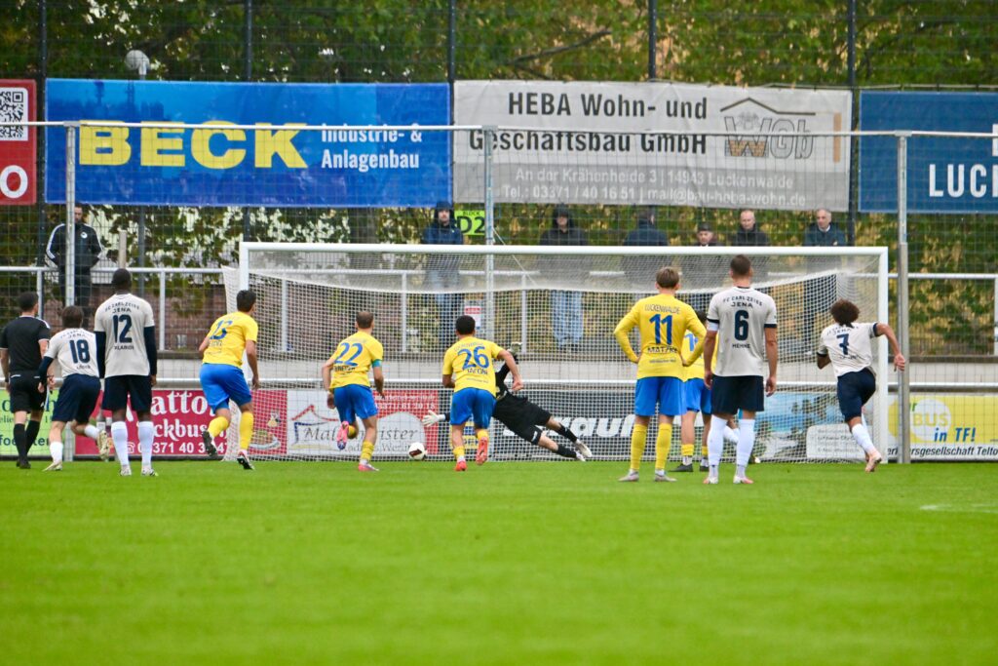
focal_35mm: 340
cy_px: 333
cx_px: 499
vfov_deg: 4.0
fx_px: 9426
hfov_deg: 6.1
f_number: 5.6
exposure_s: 1/1600
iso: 3200
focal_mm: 340
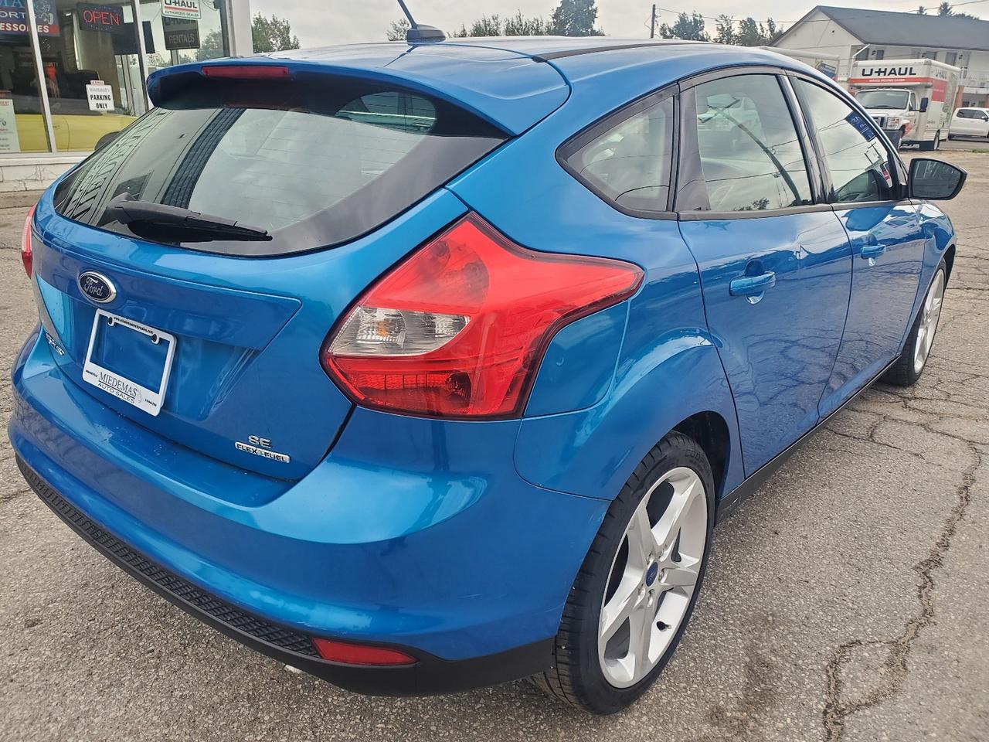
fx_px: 743
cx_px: 494
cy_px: 371
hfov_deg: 67.3
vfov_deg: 53.1
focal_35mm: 26
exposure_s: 1/120
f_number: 2.4
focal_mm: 4.3
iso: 50
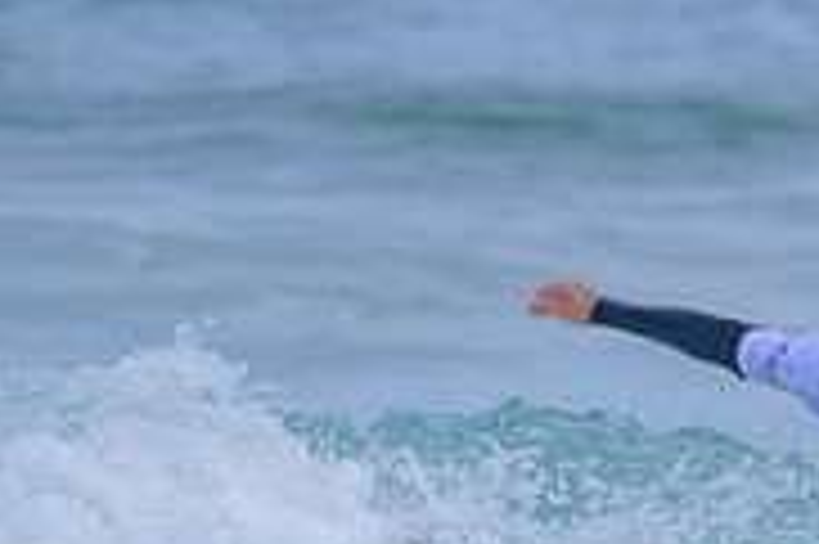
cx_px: 1129
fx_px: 78415
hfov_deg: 0.6
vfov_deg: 0.4
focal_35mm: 3450
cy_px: 734
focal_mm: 800
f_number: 11
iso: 800
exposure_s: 1/2000
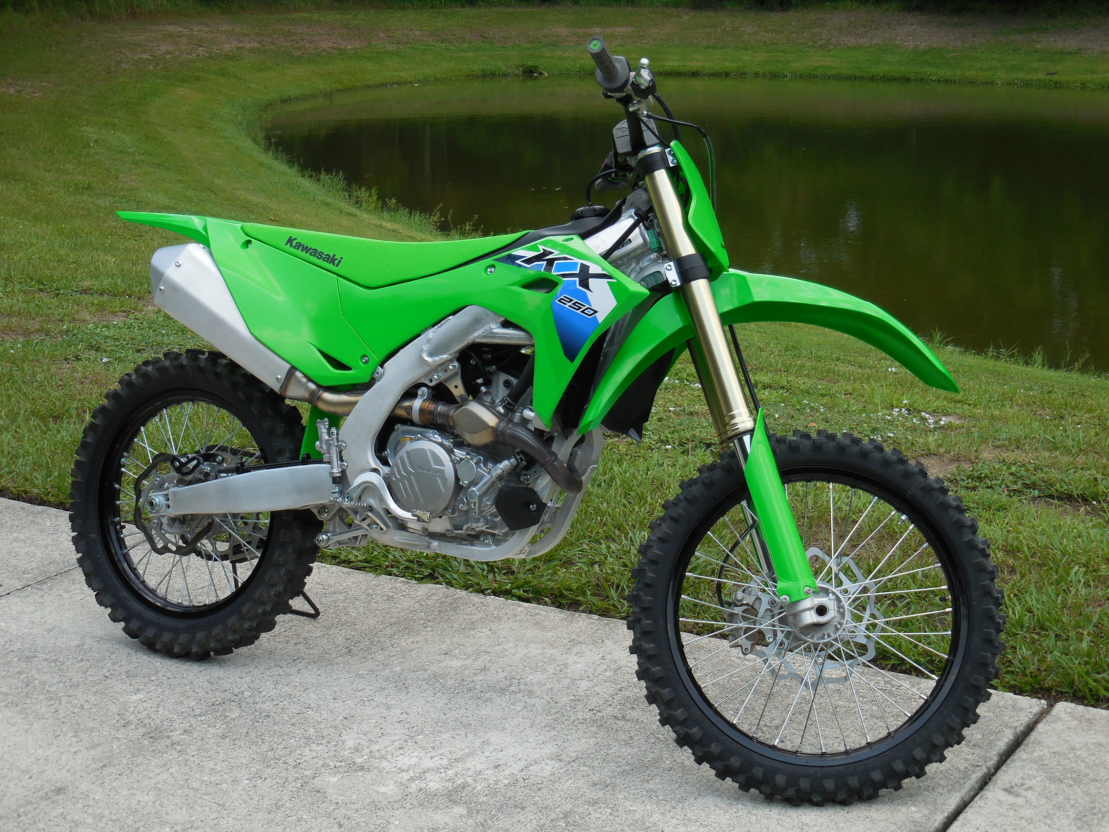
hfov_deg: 31.7
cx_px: 554
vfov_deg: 24.0
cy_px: 416
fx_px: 1954
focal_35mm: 61
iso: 125
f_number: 4.5
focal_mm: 11
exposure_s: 1/400
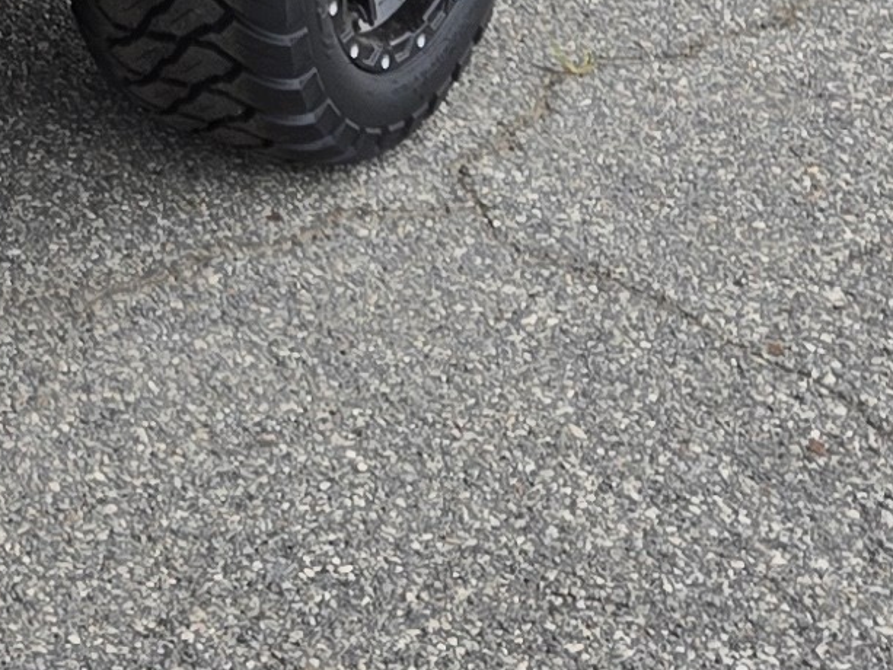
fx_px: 3870
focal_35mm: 150
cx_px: -651
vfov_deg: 9.3
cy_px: -673
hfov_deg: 12.2
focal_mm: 5.4
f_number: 1.8
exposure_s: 1/193
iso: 25
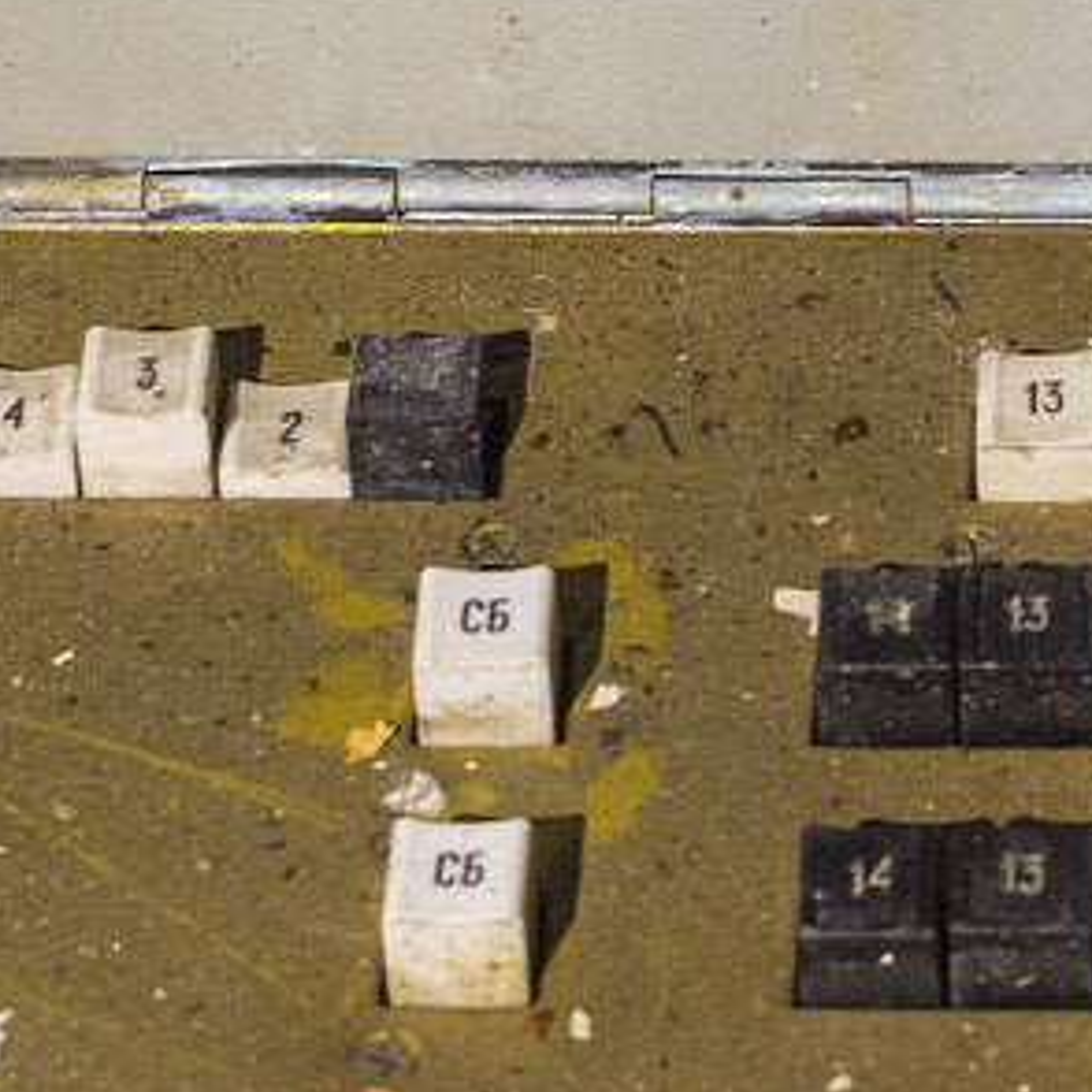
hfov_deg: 7.6
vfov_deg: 7.5
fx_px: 8244
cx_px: 702
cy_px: 30
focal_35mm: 231
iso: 1250
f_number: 8
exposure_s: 2
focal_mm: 50
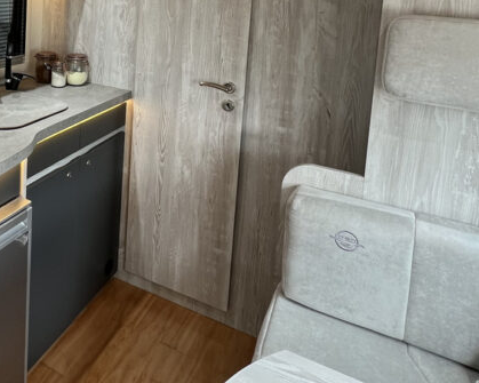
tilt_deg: -5.5
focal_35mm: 31
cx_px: 79
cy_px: 17
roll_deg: -1.8
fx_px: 439
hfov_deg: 52.5
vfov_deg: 42.0
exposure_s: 1/99
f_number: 1.8
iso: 100
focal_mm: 1.57
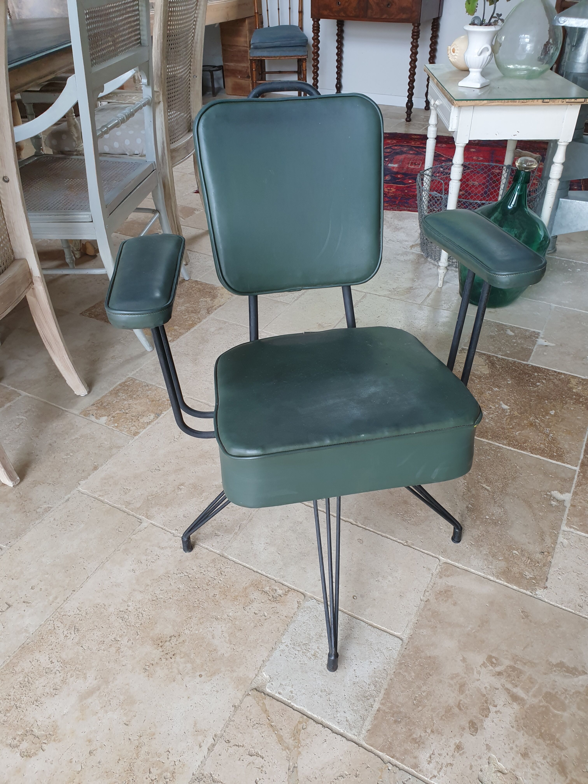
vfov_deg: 67.3
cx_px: 294
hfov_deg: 53.1
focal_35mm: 26
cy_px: 392
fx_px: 589
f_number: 2.4
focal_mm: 4.3
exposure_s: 1/50
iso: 80
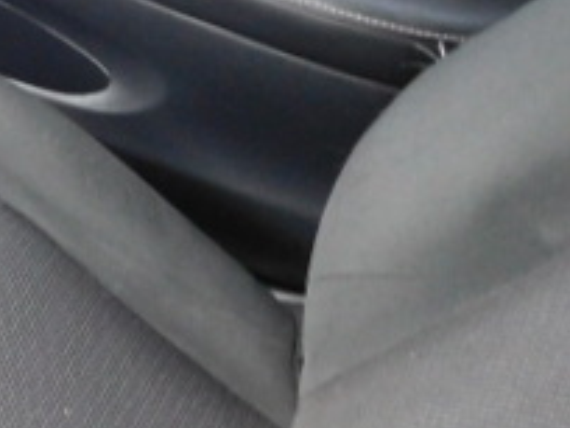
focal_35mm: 72
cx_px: -53
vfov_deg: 18.7
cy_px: -159
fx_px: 1186
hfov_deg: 25.2
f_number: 3
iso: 400
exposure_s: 1/8
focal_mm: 4
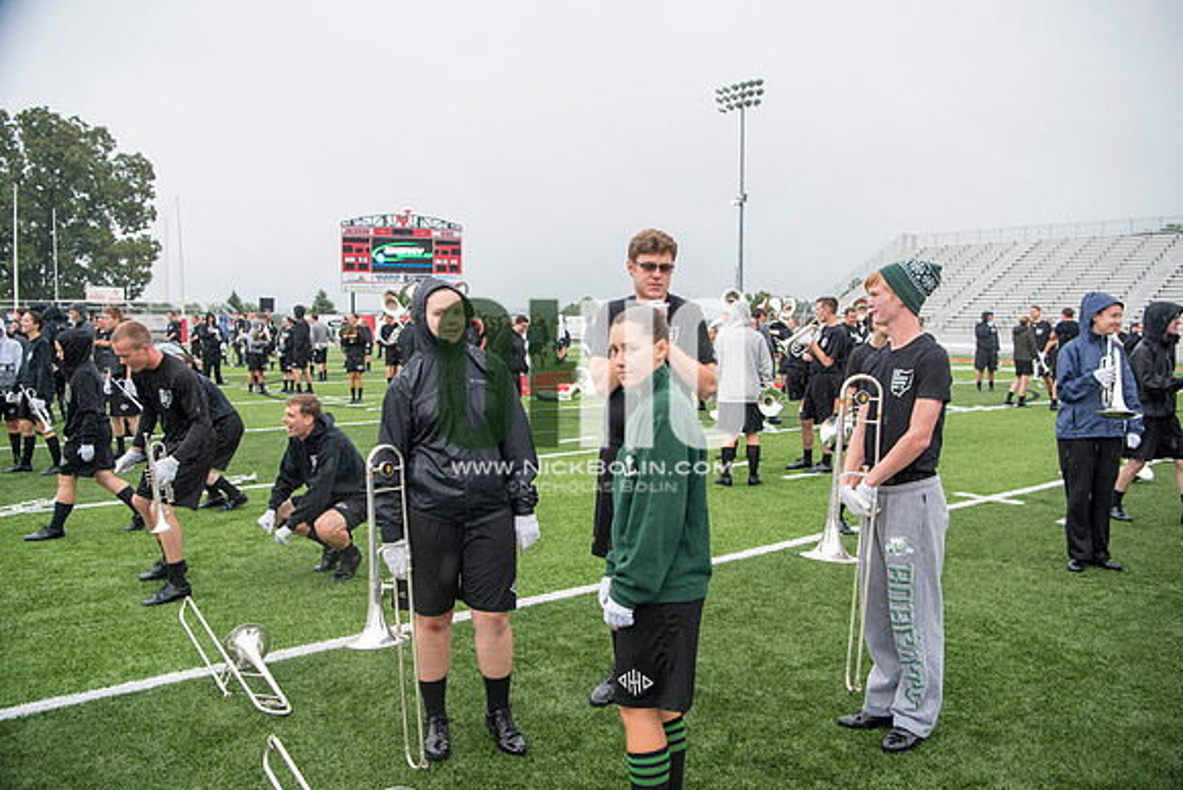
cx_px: 592
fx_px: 1019
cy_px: 395
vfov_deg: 42.3
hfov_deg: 60.3
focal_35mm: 31
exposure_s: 1/500
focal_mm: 31
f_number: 4
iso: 400
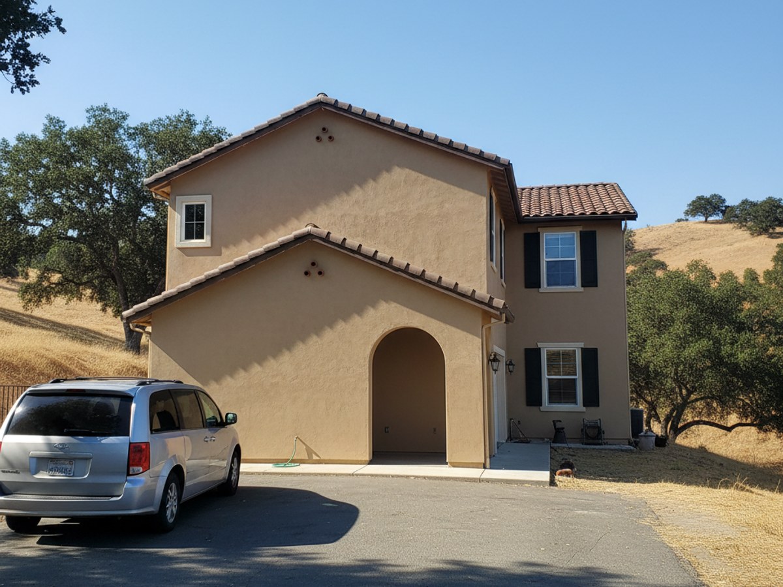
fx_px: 520
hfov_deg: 73.9
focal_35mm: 23
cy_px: 294
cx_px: 392
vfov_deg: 58.9
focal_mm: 6.4
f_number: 1.8
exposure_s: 1/137
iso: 301
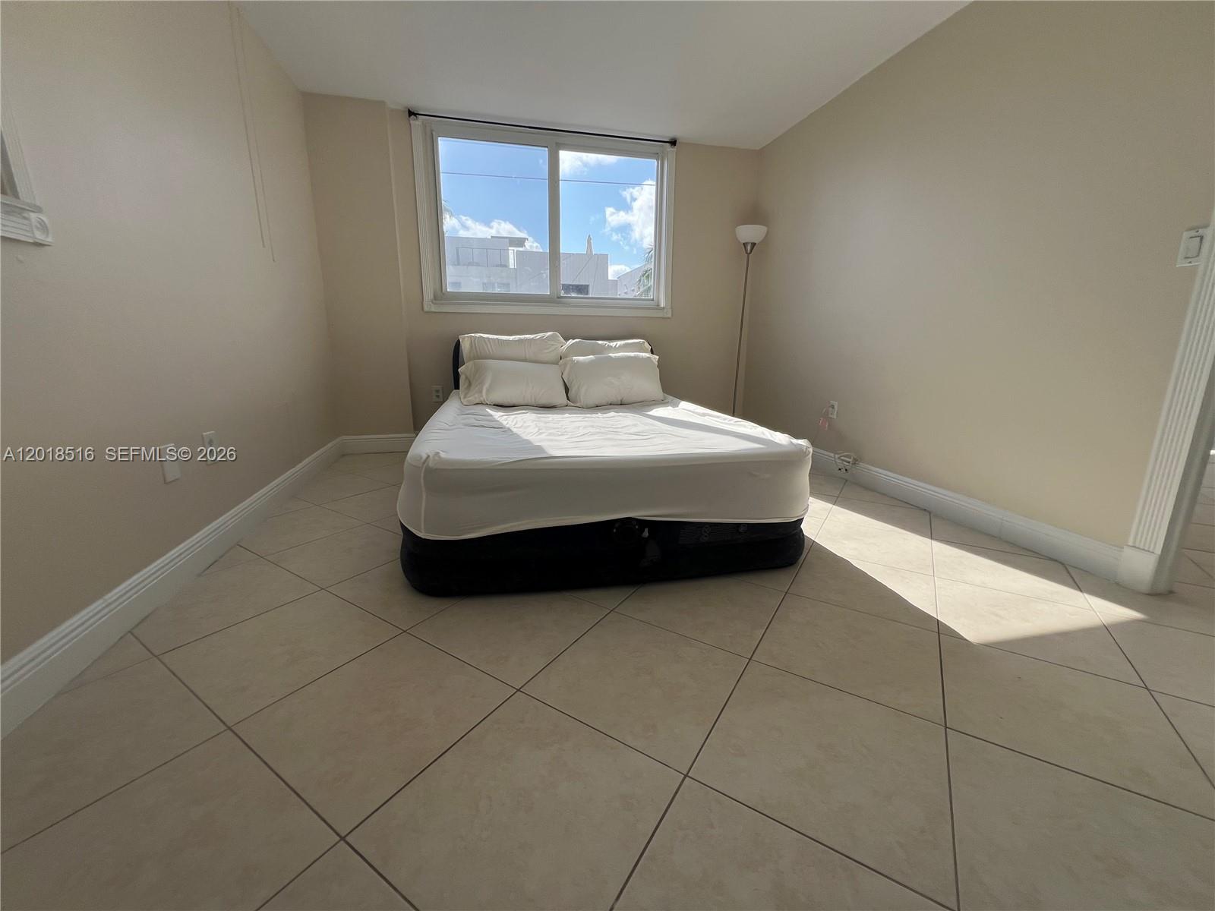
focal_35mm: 13
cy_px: 456
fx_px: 456
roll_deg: -0.9
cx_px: 608
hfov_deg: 106.2
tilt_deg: -12.6
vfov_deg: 89.9
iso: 32
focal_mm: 1.57
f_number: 1.8
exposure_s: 1/442
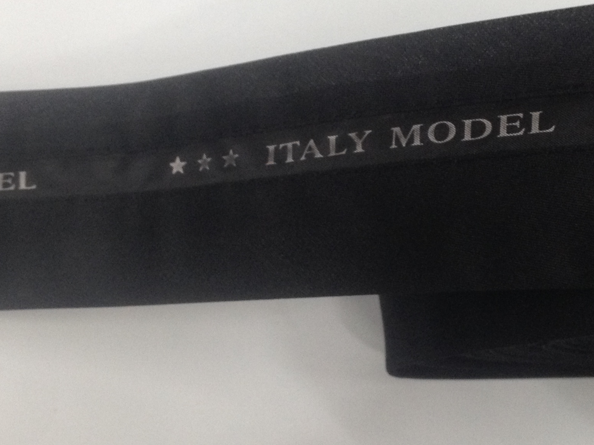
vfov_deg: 19.9
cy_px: 236
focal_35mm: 74
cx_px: 319
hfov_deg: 26.3
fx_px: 1270
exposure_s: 1/20
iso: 100
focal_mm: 4.28
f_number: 2.4
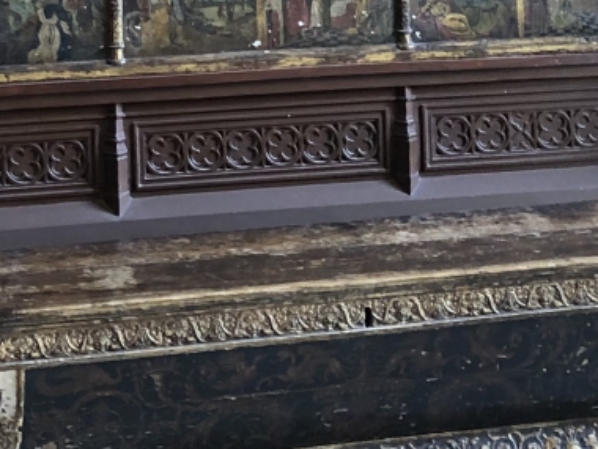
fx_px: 2038
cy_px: -351
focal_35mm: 118
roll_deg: +0.1
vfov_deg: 11.6
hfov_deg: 16.7
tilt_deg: +3.7
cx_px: 271
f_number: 1.8
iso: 50
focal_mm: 3.99
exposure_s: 1/17
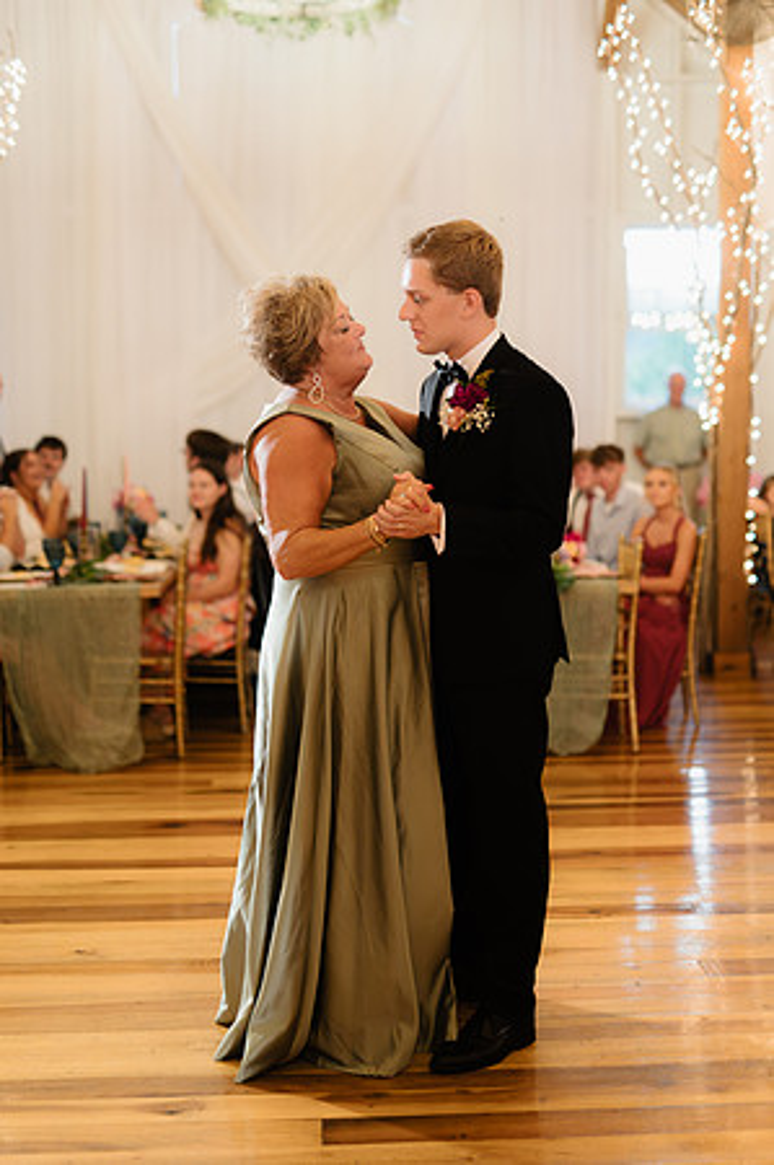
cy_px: 582
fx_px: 1616
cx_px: 387
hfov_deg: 26.9
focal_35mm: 50
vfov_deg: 39.6
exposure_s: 1/200
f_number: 1.8
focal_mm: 50
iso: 800
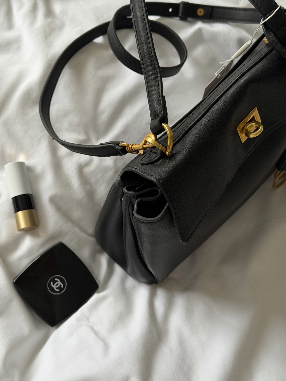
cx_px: 143
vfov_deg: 39.7
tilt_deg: -72.4
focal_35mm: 48
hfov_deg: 30.3
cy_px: 190
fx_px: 529
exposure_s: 1/60
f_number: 1.78
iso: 160
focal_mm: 6.76
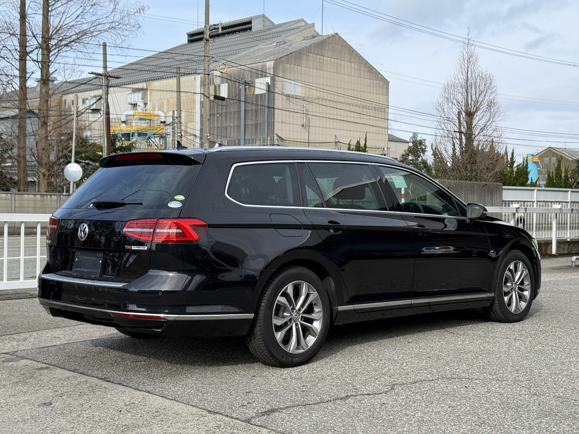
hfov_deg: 39.7
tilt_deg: -1.2
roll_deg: -0.4
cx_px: 290
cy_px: 217
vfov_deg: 30.3
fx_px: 803
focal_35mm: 48
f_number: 1.78
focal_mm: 6.76
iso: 64
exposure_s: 1/1980
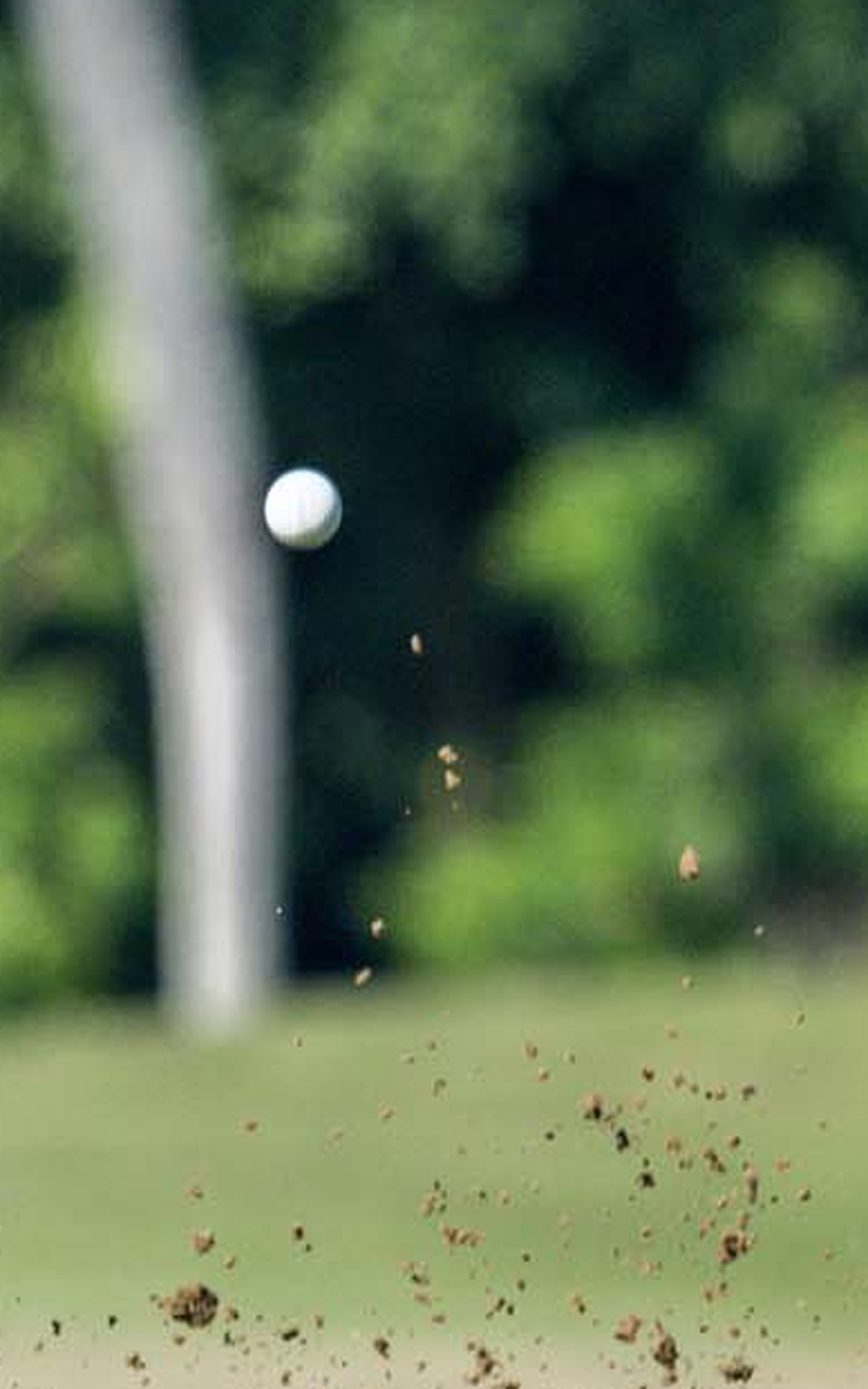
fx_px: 35814
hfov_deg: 1.4
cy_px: 1333
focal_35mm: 946
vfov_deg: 2.2
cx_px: 736
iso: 360
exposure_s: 1/1250
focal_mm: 400
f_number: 8
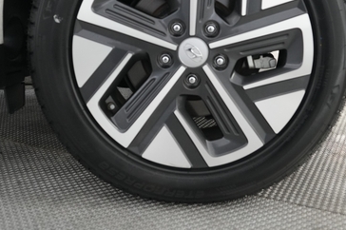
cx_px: 191
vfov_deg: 29.8
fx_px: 422
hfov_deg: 44.5
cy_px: 48
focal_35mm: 44
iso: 3200
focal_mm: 25
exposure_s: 1/160
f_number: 2.8
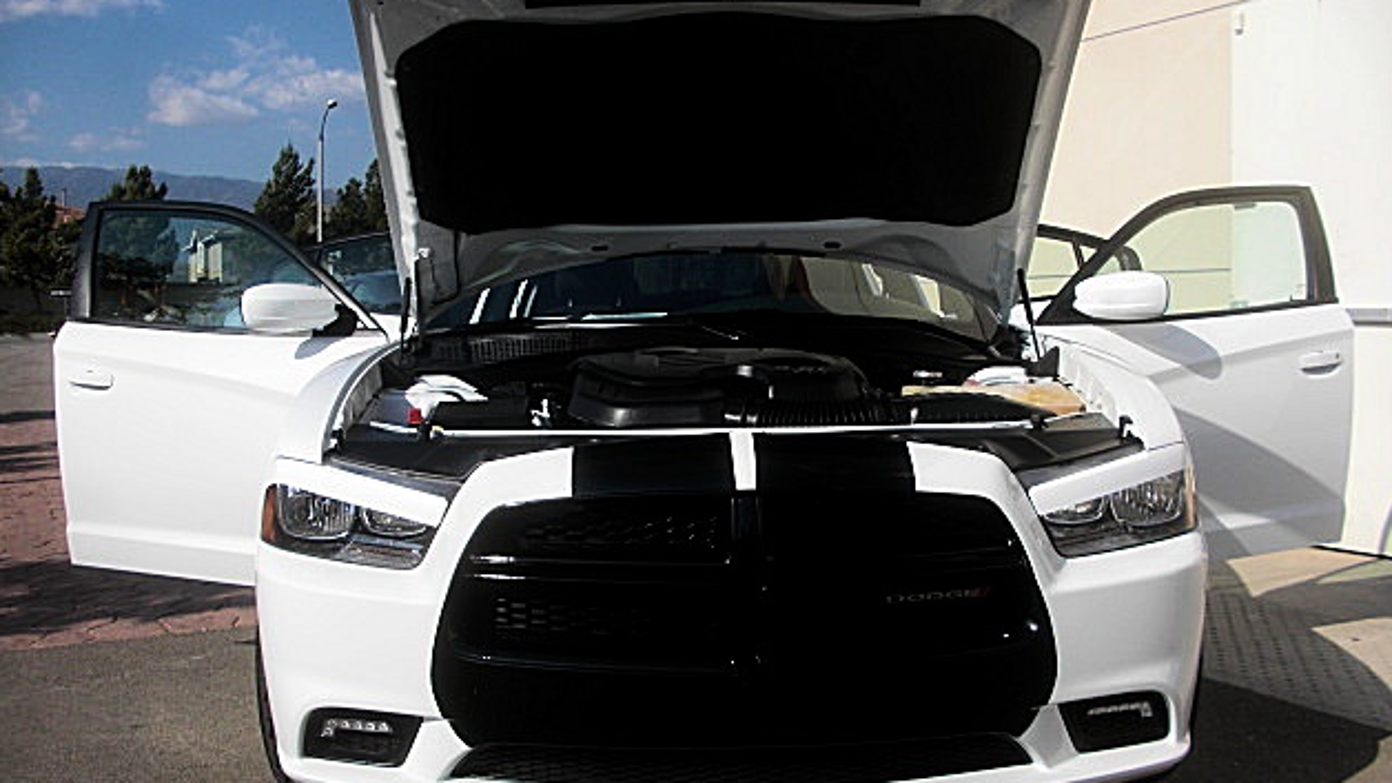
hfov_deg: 50.5
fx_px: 1476
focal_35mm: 40
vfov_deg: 29.7
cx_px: 703
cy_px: 428
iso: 50
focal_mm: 6.3
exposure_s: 1/250
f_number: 7.9
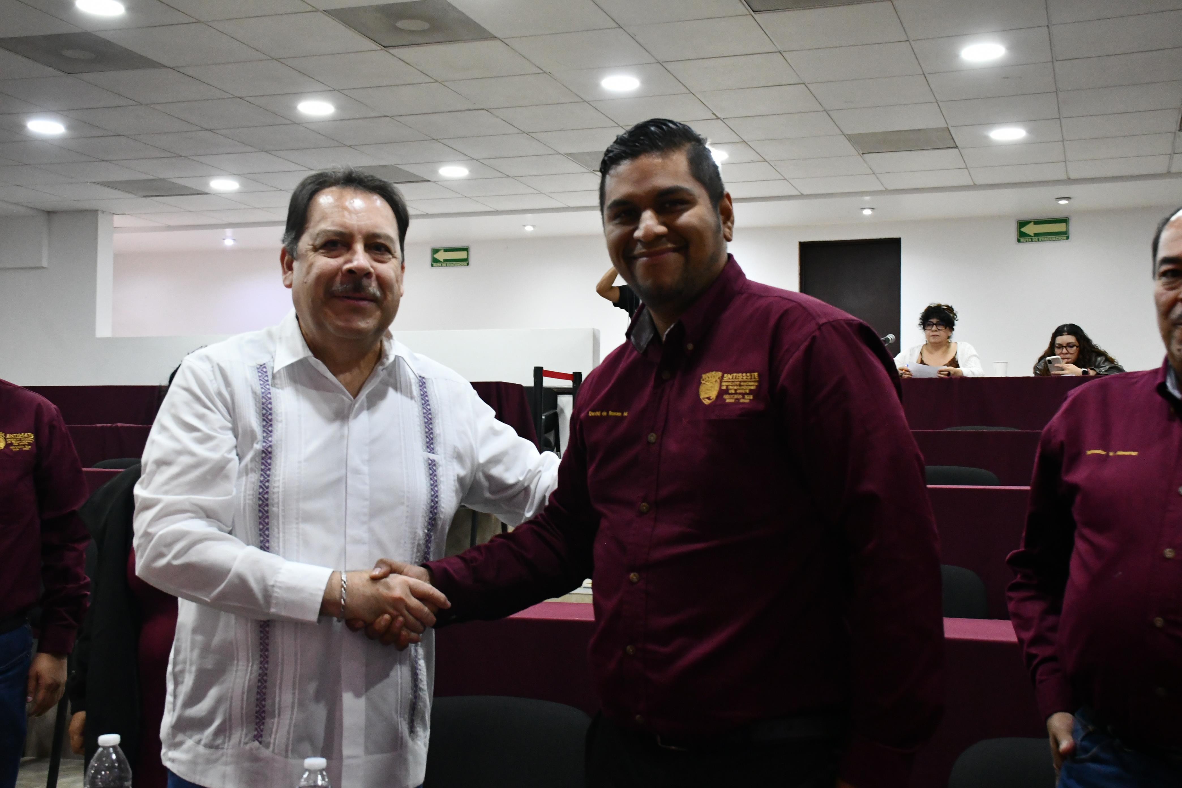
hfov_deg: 48.5
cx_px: 591
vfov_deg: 33.4
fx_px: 1313
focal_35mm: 40
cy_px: 394
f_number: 6.3
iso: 4000
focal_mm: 27
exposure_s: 1/60
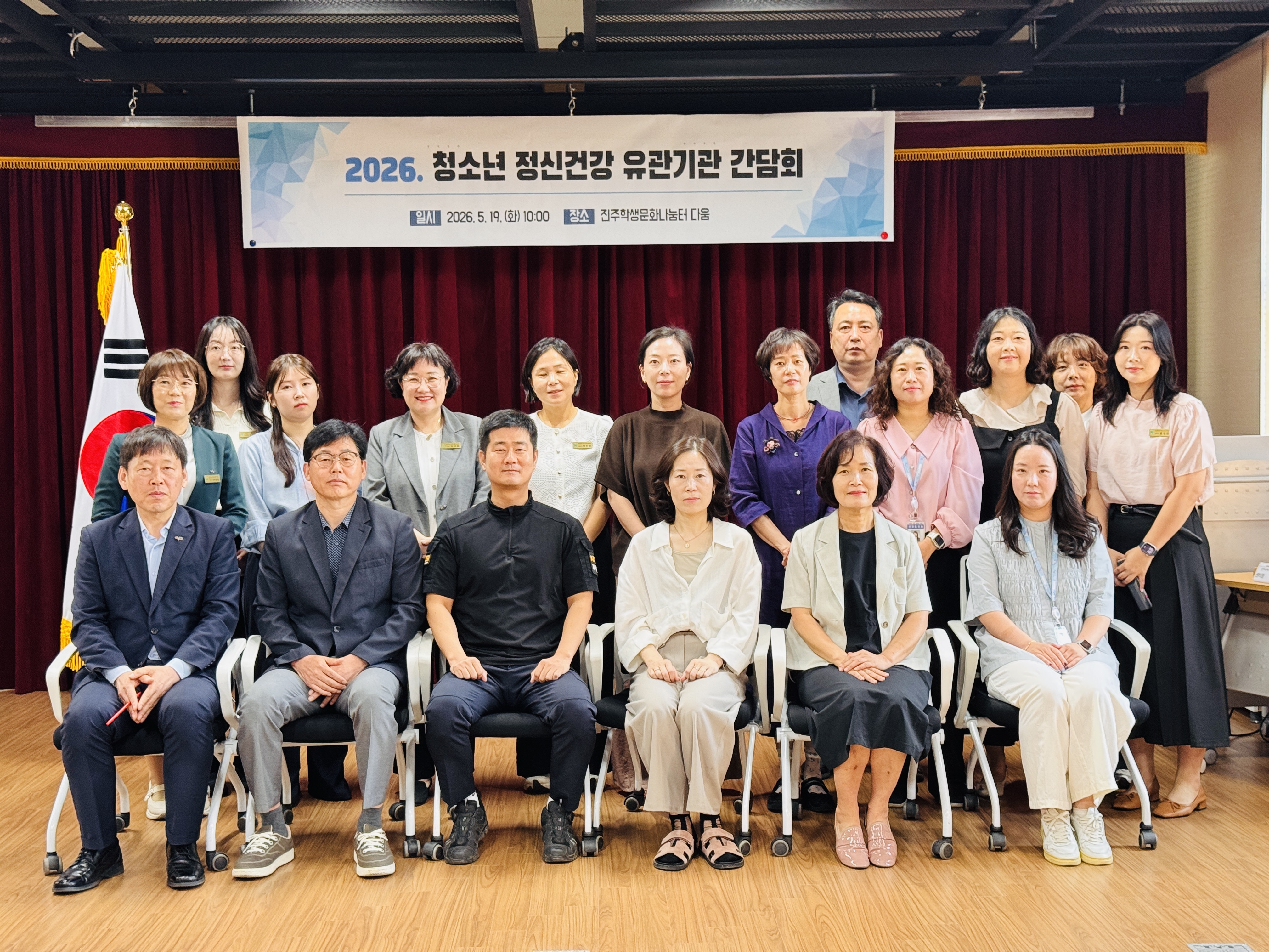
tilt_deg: -2.9
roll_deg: +0.8
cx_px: 634
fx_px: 1760
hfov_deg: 39.7
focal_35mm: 48
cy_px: 476
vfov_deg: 30.3
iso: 250
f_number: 1.78
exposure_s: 1/40
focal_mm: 6.76
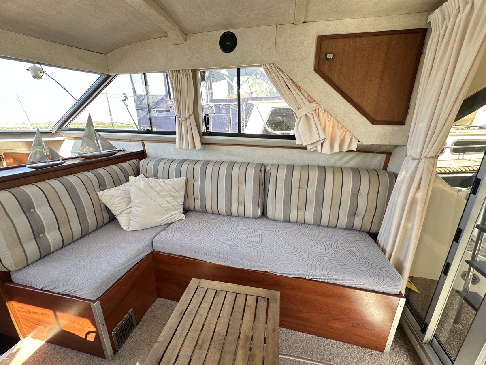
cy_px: 182
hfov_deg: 102.1
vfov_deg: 85.7
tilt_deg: -16.8
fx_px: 197
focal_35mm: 14
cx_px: 243
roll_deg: +0.2
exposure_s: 1/99
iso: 80
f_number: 2.2
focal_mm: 2.22
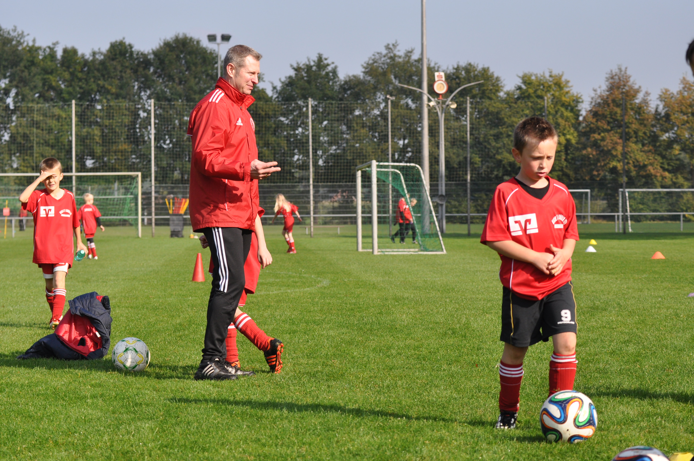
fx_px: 2022
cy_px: 230
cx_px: 347
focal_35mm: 105
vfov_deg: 13.0
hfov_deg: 19.5
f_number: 5.6
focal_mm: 70
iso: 400
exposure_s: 1/1250
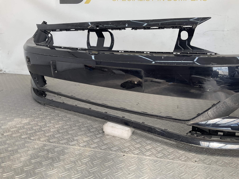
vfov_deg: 48.2
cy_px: 90
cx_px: 120
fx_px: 200
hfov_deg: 61.7
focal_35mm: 29
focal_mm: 3
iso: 16
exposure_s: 1/272
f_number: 1.8
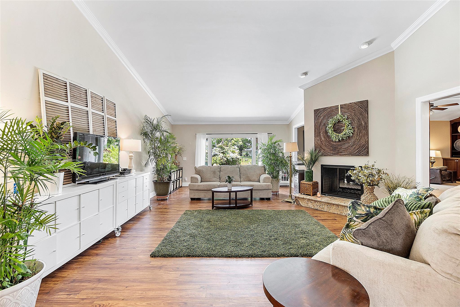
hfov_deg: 100.4
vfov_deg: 77.3
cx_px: 230
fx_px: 192
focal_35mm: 15
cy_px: 154
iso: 200
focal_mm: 10
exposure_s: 1/20
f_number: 9
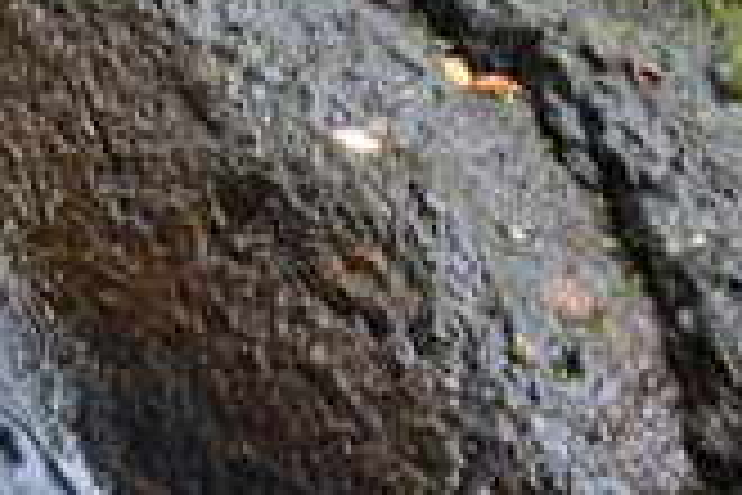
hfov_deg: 16.1
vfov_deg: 11.5
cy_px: 38
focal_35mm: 118
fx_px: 2432
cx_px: -324
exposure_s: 1/125
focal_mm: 26
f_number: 5.6
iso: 400
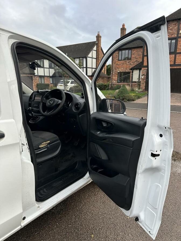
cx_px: 90
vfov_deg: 71.6
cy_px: 120
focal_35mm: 24
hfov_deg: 56.8
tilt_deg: -13.1
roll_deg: -0.1
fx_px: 167
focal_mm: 6.86
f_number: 1.78
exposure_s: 1/676
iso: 80
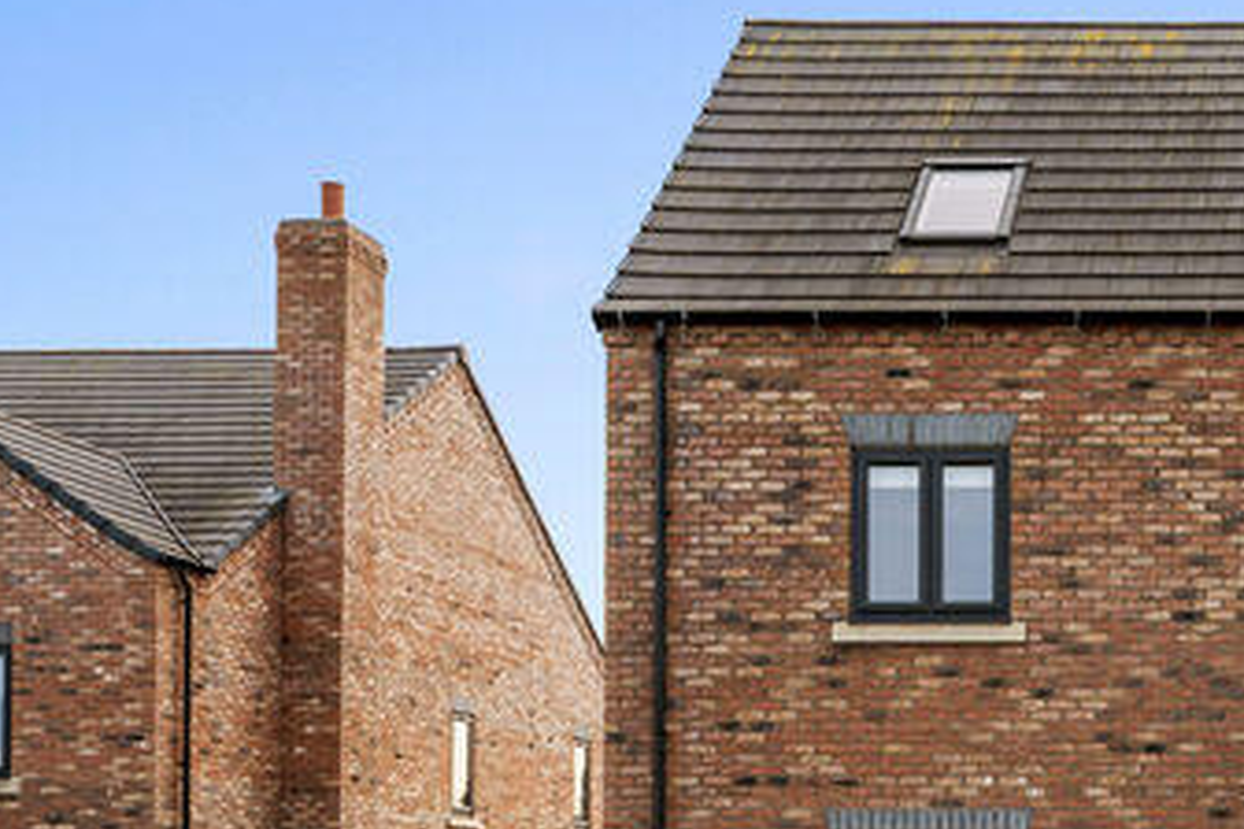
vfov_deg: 21.5
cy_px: 827
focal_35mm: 61
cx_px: 1374
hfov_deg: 29.6
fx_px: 2108
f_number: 4.5
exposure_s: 1/400
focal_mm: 20
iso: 100
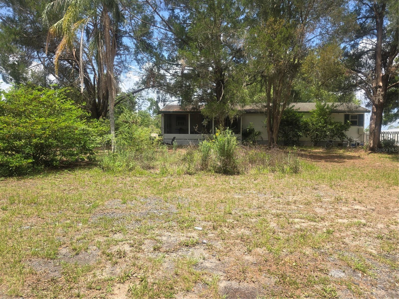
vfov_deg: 58.9
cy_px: 150
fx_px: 265
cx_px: 200
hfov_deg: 73.9
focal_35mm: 23
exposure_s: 1/426
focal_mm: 6.3
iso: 12
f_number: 1.7
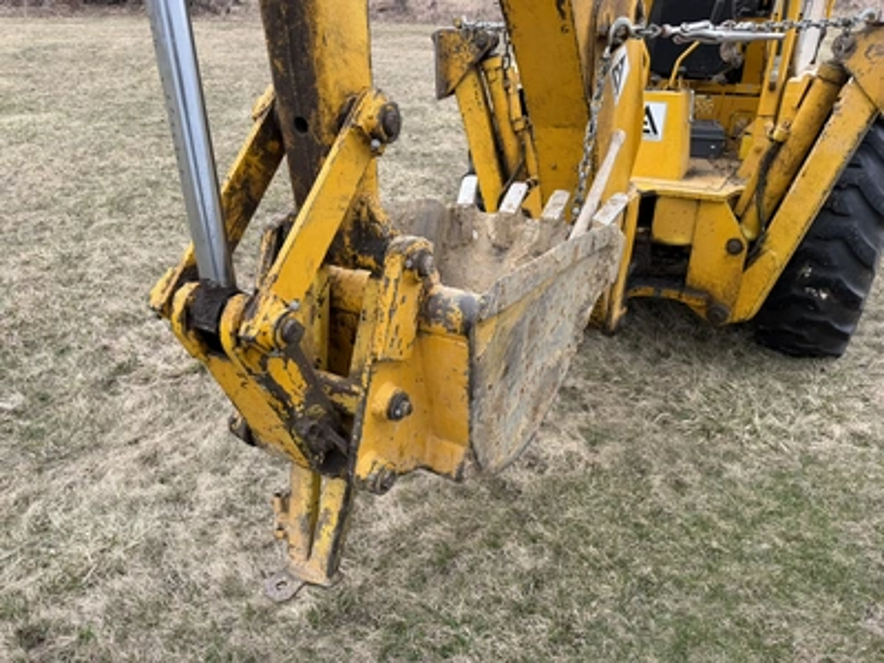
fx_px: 613
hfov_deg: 71.6
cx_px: 442
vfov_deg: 56.8
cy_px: 332
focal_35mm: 24
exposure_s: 1/622
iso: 80
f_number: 1.78
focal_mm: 6.76
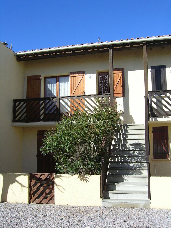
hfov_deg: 39.7
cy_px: 114
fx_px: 237
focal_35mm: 36
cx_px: 86
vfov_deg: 51.4
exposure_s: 1/586
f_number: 4.8
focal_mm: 5.6
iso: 71
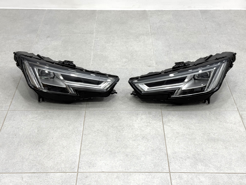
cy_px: 92
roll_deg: +1.0
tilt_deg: -38.8
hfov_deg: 39.7
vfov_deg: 30.3
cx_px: 123
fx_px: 341
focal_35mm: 48
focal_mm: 6.76
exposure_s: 1/254
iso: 64
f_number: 1.78
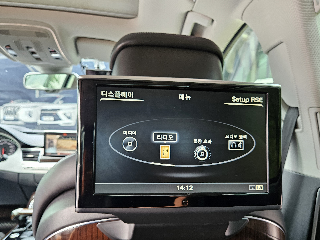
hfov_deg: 61.5
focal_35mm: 29
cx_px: 178
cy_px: 147
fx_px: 268
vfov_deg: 47.9
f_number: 1.8
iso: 160
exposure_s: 1/60
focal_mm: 5.4
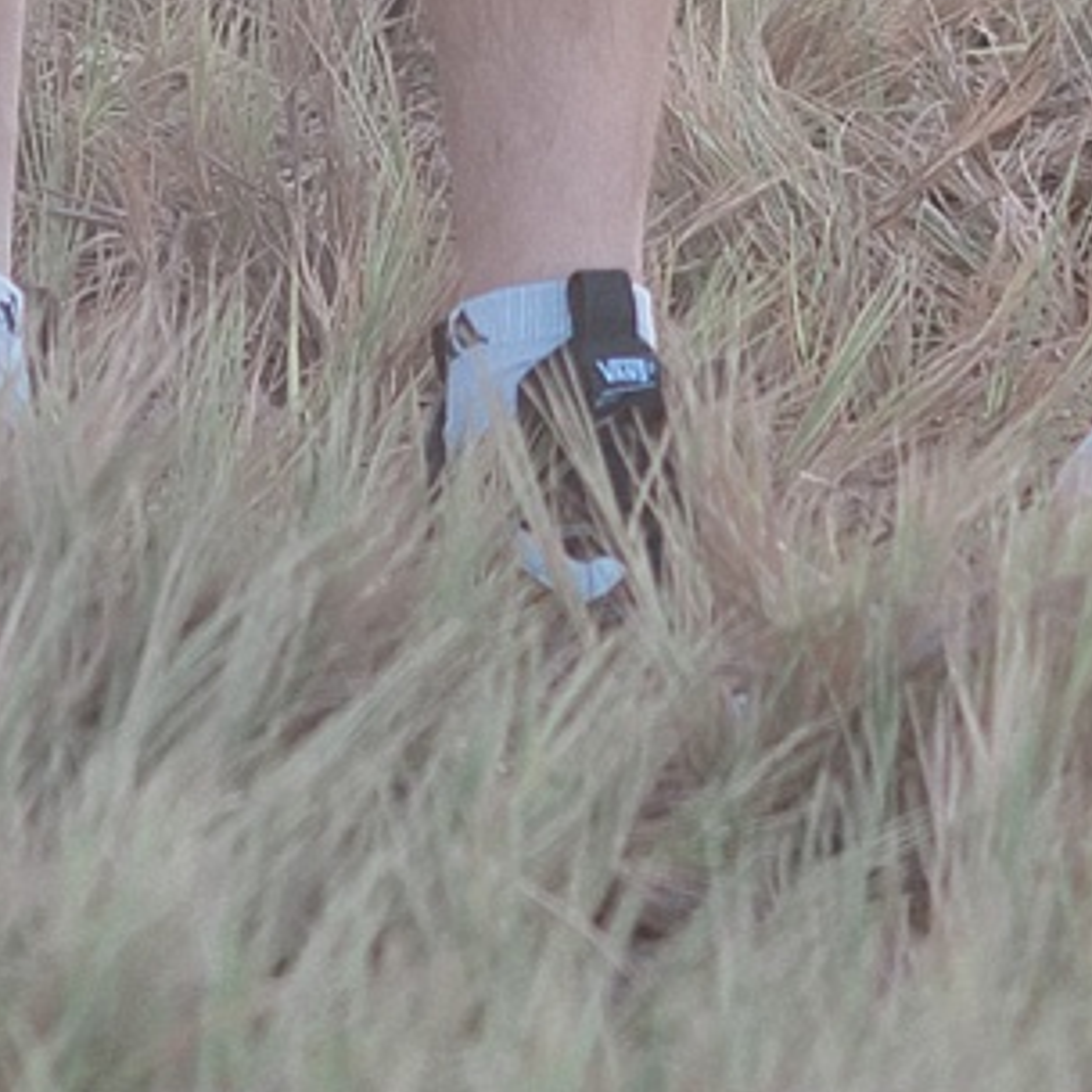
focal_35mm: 642
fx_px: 22913
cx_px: 165
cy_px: -3159
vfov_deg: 2.7
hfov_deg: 2.7
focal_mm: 85
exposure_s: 1/800
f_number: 2.8
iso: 200
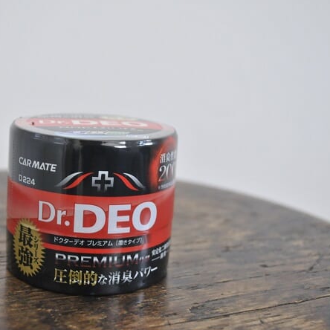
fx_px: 611
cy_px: 166
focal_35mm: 57
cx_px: 117
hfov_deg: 30.1
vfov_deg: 30.2
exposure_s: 1/30
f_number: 4.5
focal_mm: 29
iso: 800
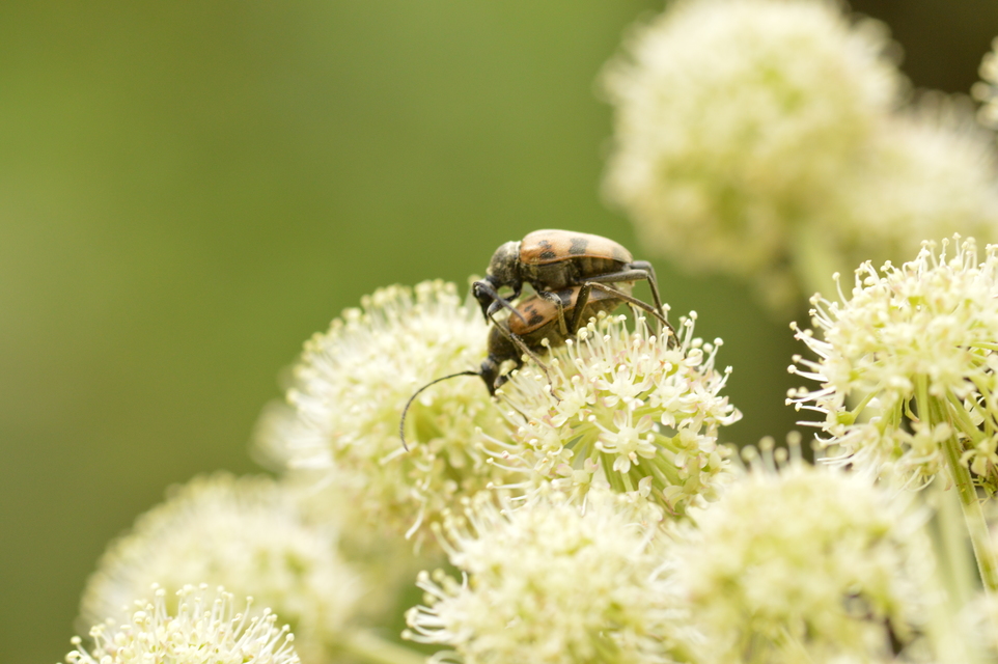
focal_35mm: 150
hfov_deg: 13.7
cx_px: 499
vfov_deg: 9.1
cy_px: 332
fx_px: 4155
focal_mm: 100
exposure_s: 1/250
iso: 800
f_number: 13
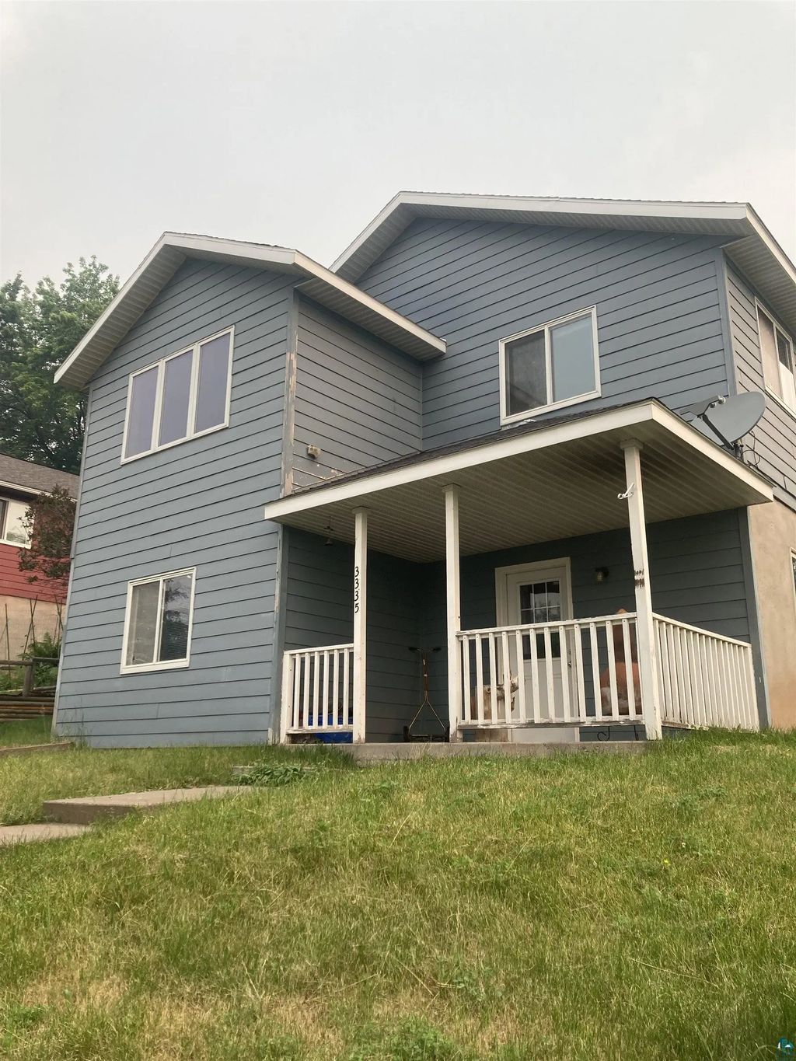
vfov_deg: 63.4
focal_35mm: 28
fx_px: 858
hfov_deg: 49.8
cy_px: 530
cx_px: 398
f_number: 1.8
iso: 20
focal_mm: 3.99
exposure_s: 1/540
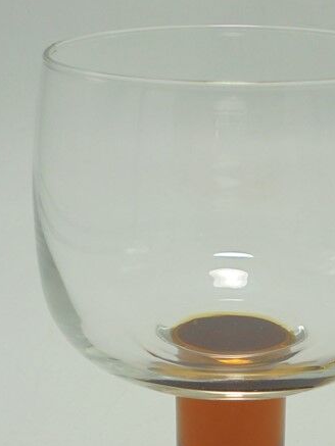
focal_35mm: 70
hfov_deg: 20.9
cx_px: 240
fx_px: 903
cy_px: 360
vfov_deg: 27.2
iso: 100
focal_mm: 6.1
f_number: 4
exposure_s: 1/160
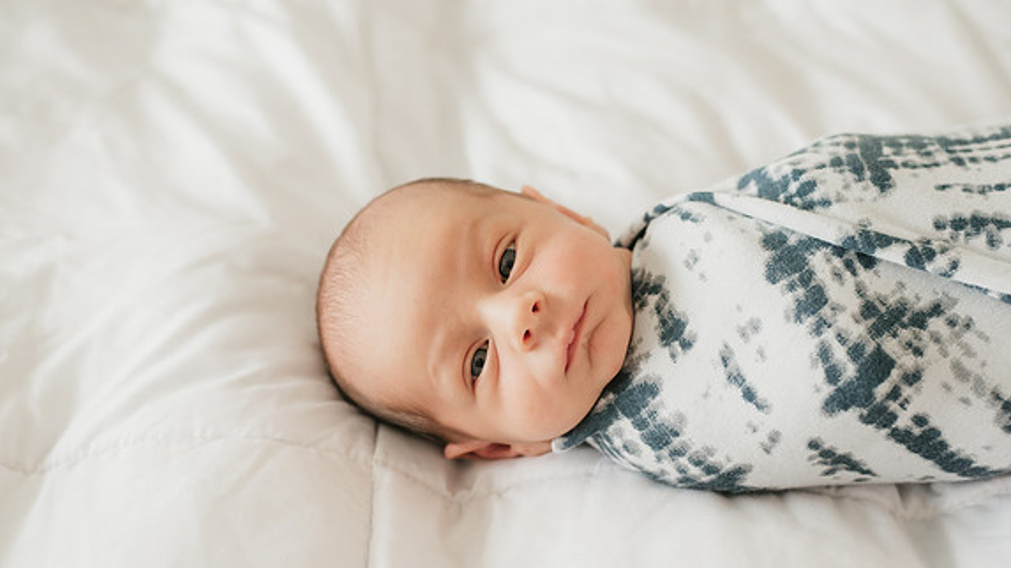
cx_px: 503
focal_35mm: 53
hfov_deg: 39.2
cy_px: 318
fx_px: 1420
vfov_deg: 22.6
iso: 1000
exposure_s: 1/200
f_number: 2.8
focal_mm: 50
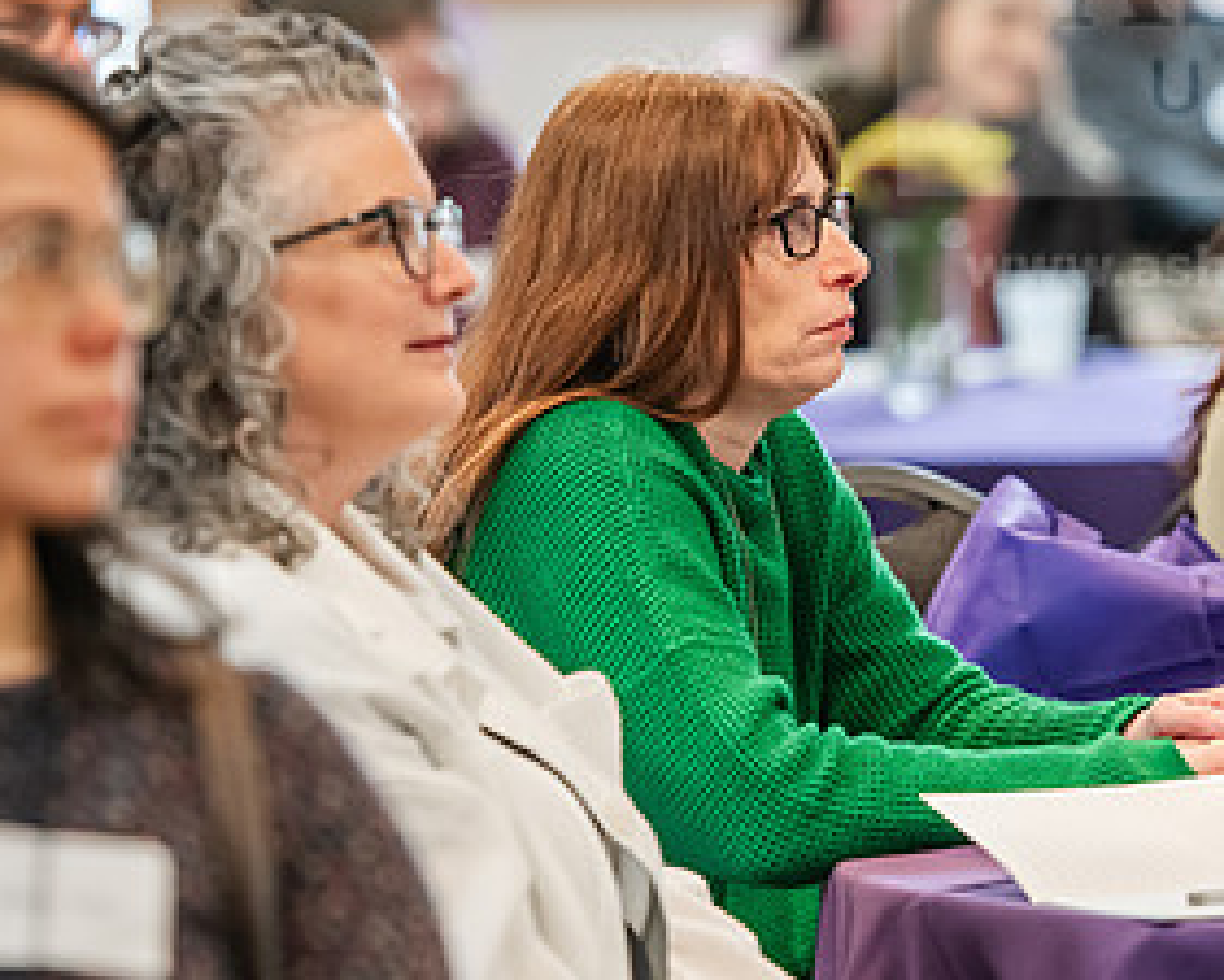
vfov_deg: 5.0
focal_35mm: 310
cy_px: 359
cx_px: 767
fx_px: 11234
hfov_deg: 6.2
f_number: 3.2
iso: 2000
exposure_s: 1/200
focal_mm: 160
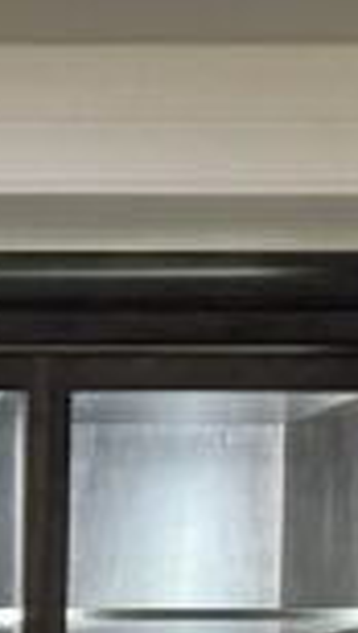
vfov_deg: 11.5
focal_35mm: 174
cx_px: -1284
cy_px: 1114
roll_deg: -0.1
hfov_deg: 5.6
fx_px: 2927
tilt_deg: -1.7
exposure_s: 1/60
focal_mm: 6.76
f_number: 1.78
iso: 250
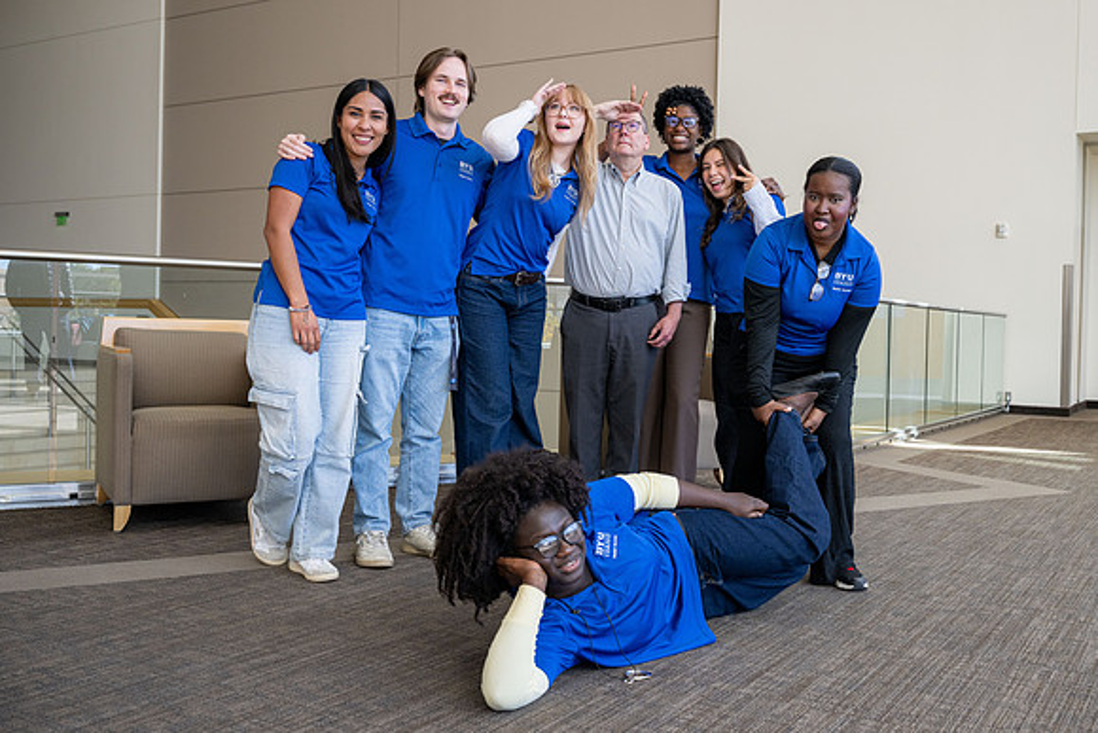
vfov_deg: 37.5
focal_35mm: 35
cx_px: 637
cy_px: 347
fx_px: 1079
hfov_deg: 53.7
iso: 400
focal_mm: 30.5
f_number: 5
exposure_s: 1/250
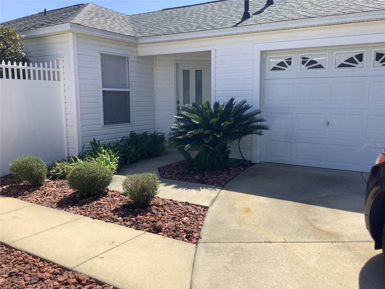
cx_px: 192
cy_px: 144
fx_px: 345
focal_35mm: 31
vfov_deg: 45.4
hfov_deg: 58.4
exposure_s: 1/1148
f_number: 2.4
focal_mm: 3.3
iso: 25
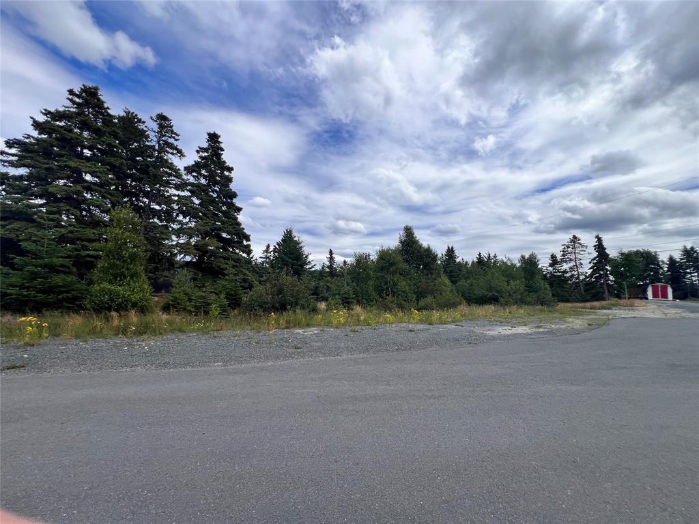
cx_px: 350
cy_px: 262
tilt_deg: +5.1
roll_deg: -1.8
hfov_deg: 106.2
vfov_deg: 89.9
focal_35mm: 13
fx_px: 263
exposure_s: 1/2732
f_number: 1.8
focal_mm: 1.57
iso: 32
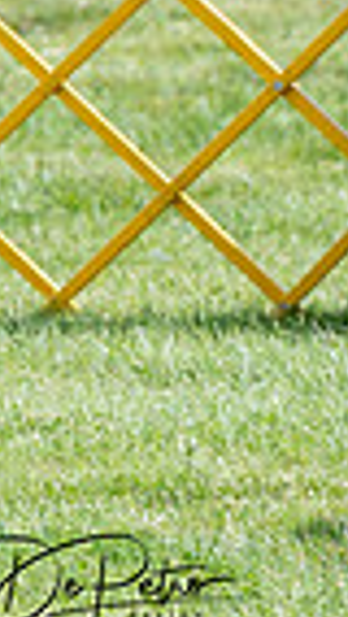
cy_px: -233
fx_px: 13550
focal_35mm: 827
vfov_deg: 2.6
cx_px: 965
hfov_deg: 1.5
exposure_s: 1/1600
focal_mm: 146
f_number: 4.5
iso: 400
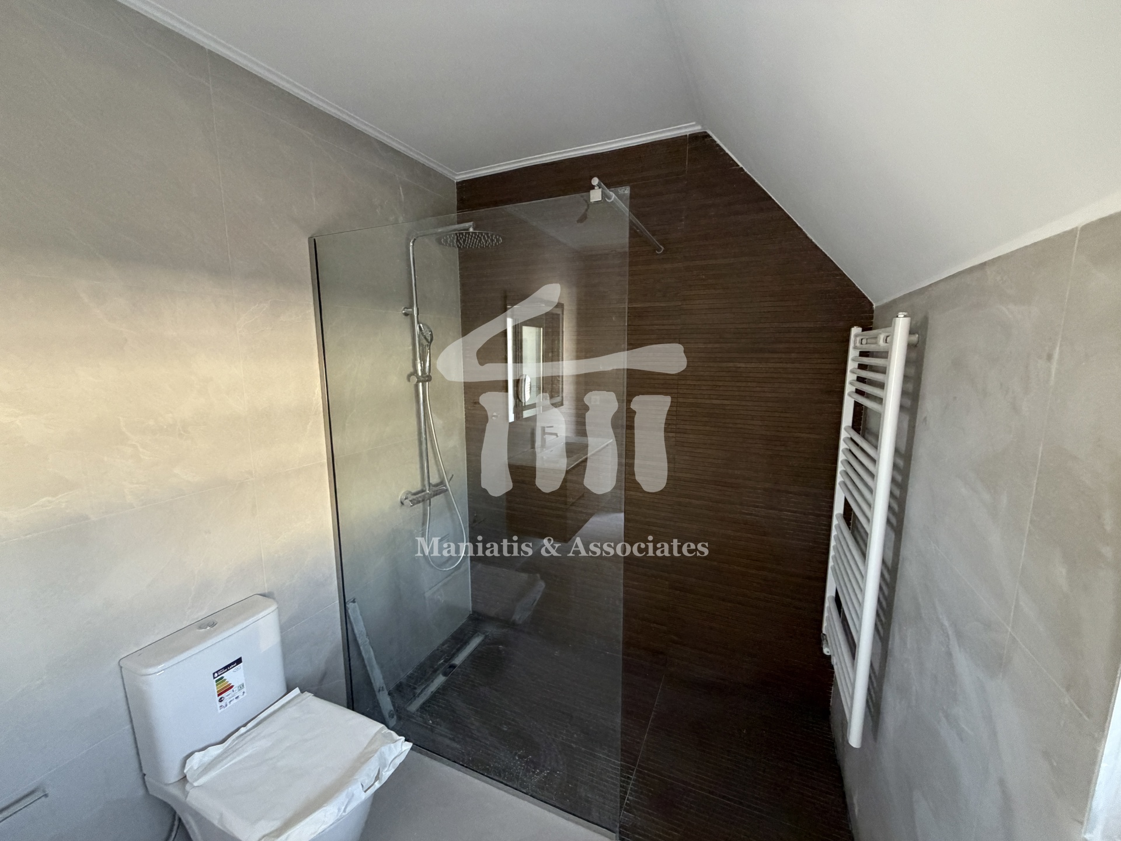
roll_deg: +0.5
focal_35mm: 14
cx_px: 560
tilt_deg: -9.6
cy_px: 420
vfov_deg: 85.7
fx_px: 453
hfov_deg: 102.1
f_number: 2.2
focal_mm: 2.22
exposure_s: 1/60
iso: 400
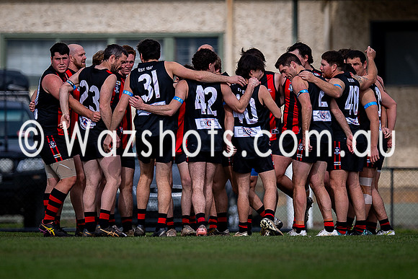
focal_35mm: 1159
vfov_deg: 1.2
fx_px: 13456
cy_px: 168
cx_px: 207
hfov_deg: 1.8
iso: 160
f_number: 4
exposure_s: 1/1600
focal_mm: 500
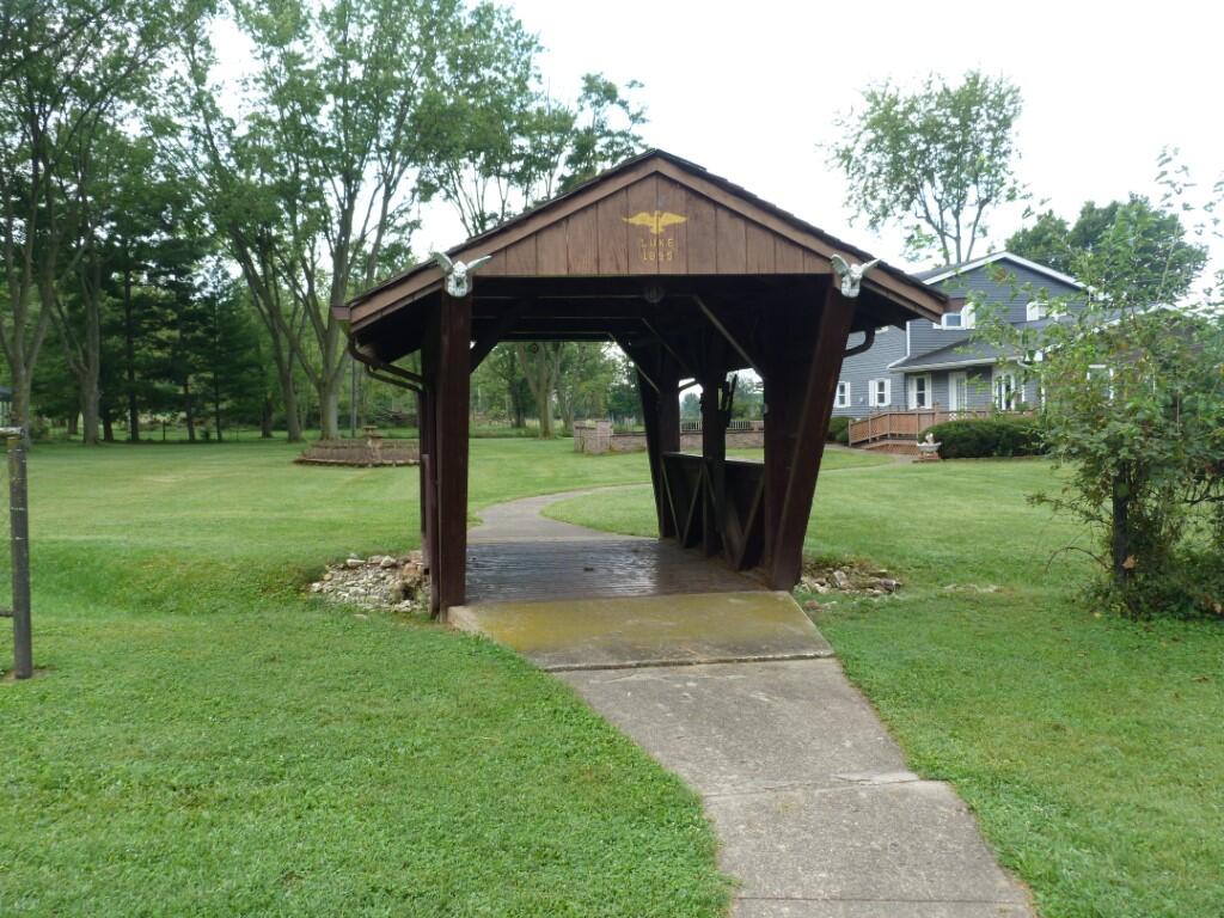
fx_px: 1167
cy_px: 459
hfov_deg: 55.4
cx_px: 612
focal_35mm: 33
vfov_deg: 42.9
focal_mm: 5.9
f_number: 3
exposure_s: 1/80
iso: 80
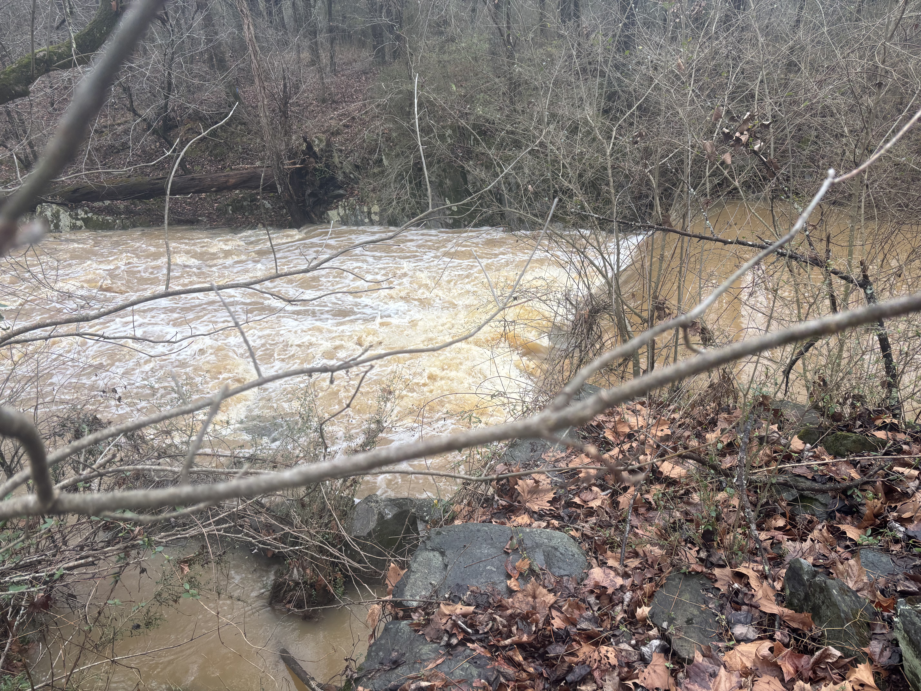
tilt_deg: -21.1
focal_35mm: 26
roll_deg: +2.8
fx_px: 692
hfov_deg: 67.3
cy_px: 346
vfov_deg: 53.1
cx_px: 460
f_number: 1.6
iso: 50
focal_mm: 5.96
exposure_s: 1/442
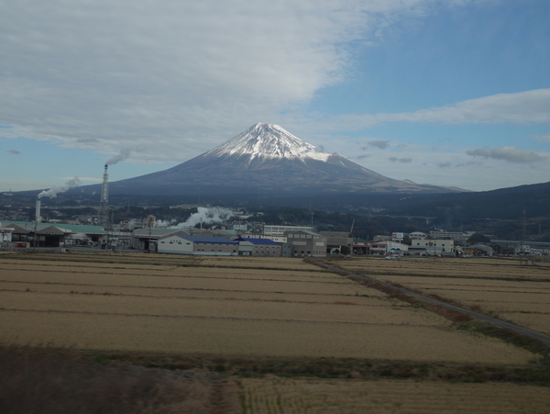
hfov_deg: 41.2
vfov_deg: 31.6
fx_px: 731
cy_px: 207
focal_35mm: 46
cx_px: 275
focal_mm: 23
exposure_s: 1/250
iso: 200
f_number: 8
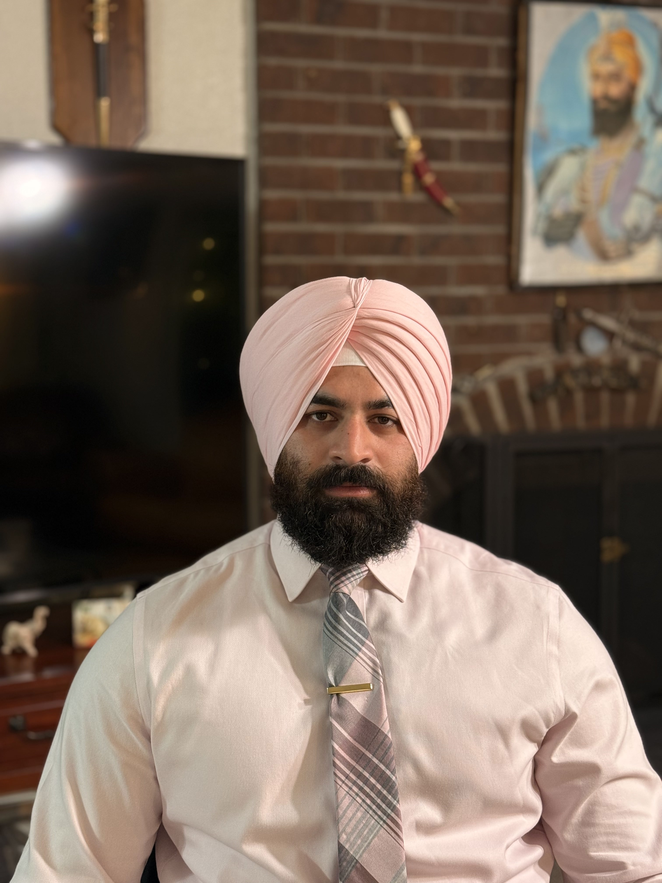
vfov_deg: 39.7
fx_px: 1224
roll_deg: -0.4
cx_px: 331
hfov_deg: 30.3
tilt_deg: -7.6
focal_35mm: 48
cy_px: 442
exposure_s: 1/60
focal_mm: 6.76
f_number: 1.78
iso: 200
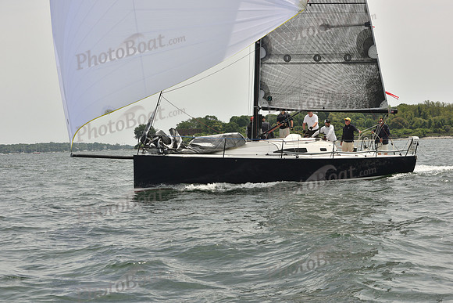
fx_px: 881
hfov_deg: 28.8
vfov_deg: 19.5
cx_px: 226
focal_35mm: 70
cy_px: 152
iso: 400
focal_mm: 70
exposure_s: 1/1000
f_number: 11
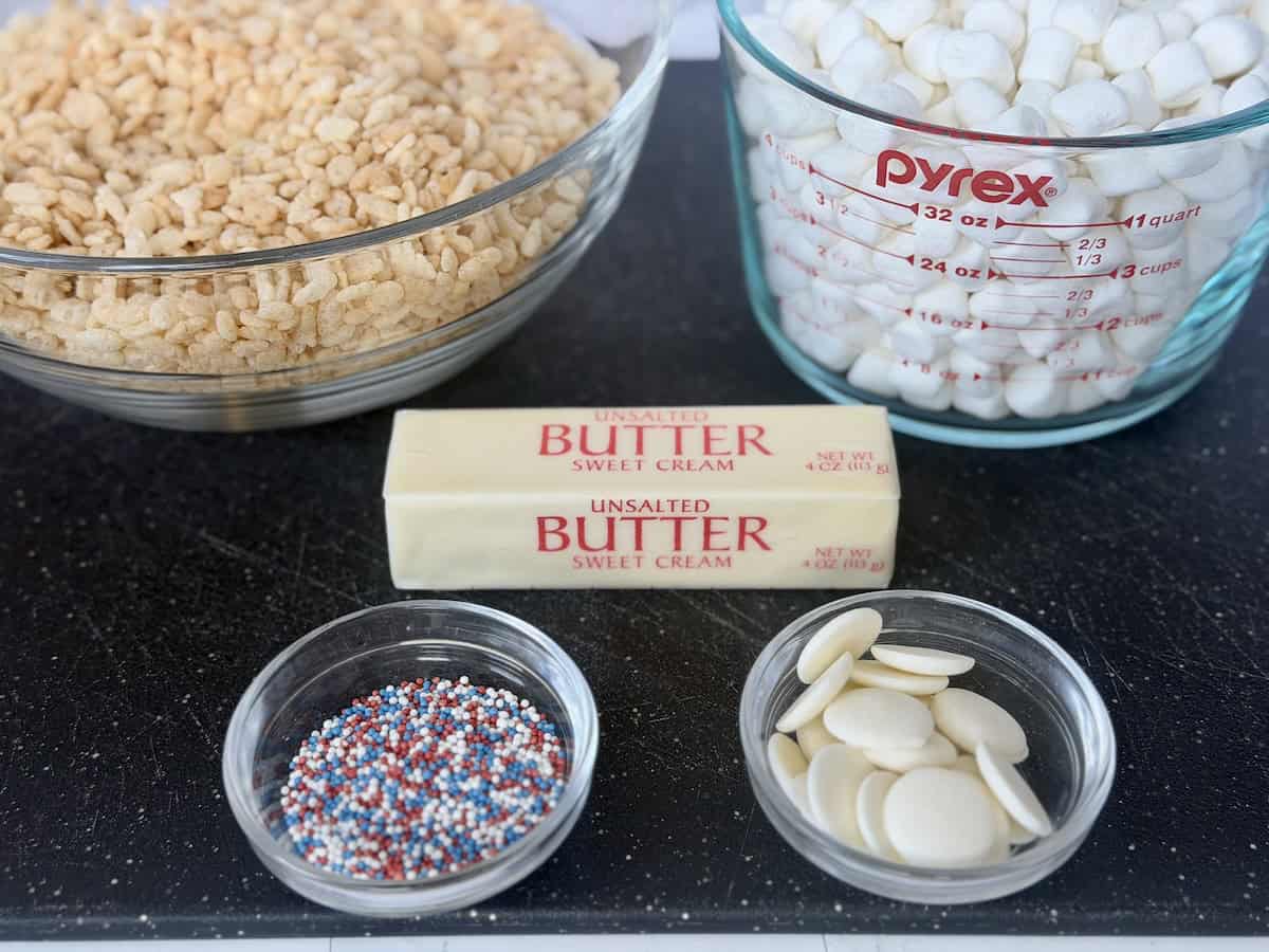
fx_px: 1760
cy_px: 476
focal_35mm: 48
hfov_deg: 39.7
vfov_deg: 30.3
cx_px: 634
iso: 64
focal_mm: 6.8
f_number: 1.8
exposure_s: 1/120
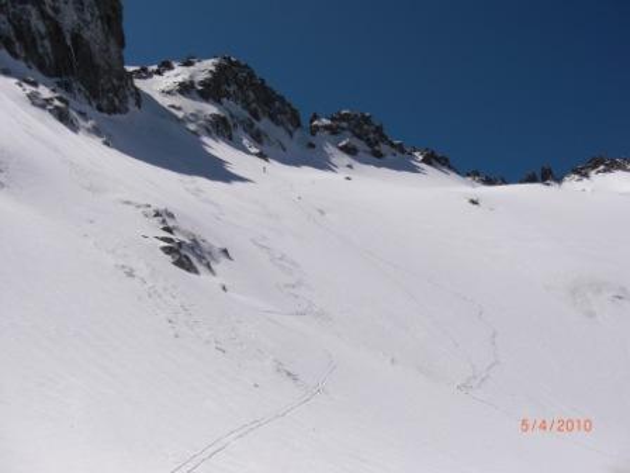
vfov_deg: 39.7
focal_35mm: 36
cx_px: 315
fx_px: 655
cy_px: 236
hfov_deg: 51.4
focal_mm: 6.3
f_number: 7.9
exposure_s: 1/640
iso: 50
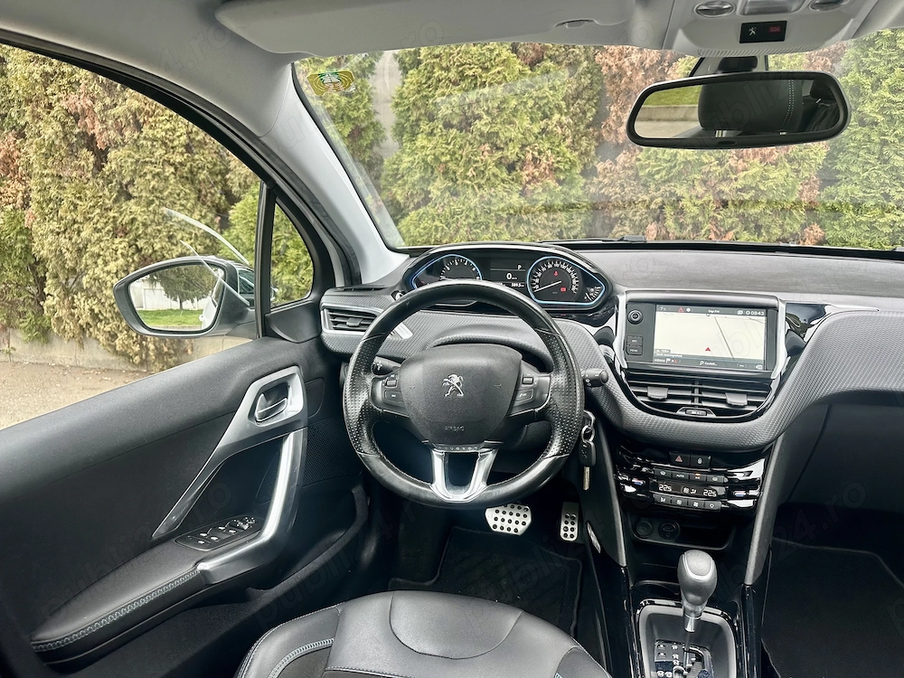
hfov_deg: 71.6
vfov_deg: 56.8
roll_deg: +0.5
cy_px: 339
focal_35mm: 24
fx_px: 627
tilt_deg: -15.4
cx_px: 452
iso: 125
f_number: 1.78
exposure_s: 1/121
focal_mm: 6.86
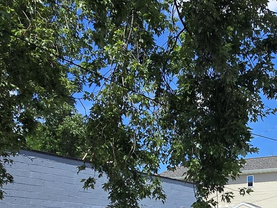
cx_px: 241
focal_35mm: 54
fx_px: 432
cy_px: 237
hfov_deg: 33.9
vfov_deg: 24.9
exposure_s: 1/2198
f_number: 2.2
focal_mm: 2.2
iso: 50
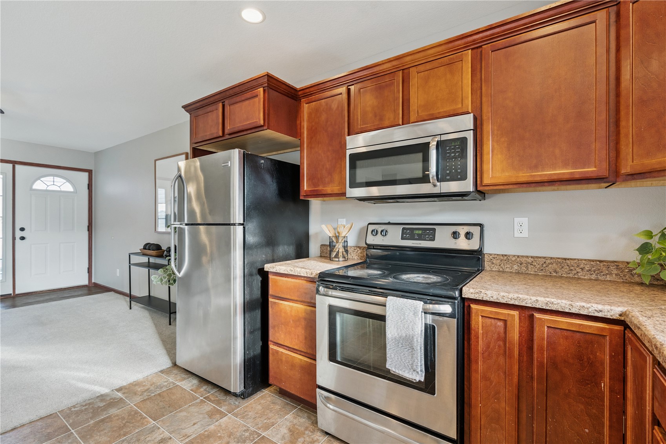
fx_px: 296
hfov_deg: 96.7
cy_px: 222
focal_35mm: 16
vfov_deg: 73.7
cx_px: 333
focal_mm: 16
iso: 640
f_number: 8
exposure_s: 1/20
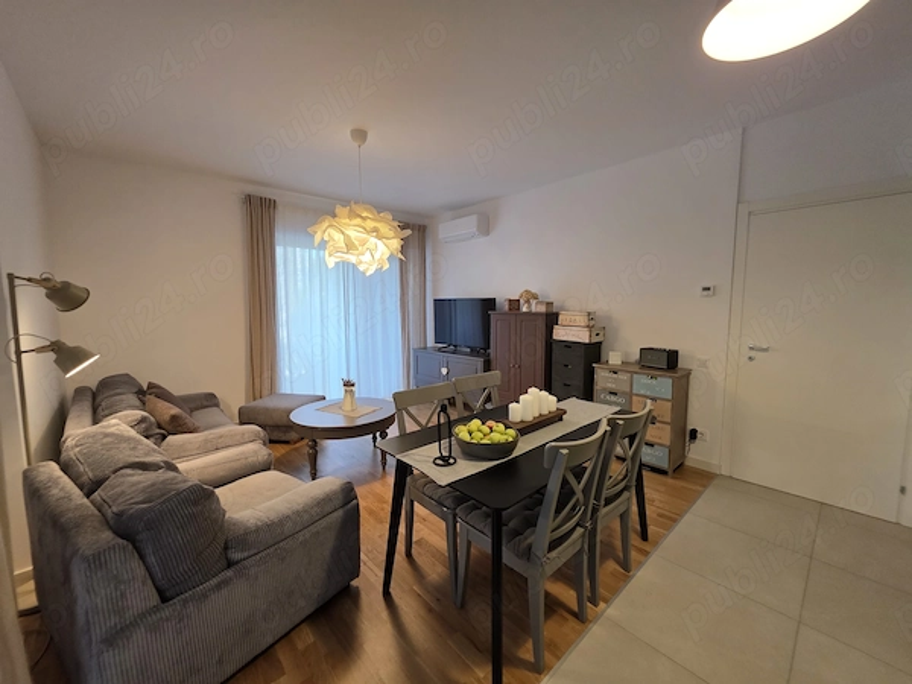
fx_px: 343
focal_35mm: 13
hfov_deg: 106.2
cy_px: 342
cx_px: 456
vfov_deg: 89.9
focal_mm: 2.2
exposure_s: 1/100
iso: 250
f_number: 1.9
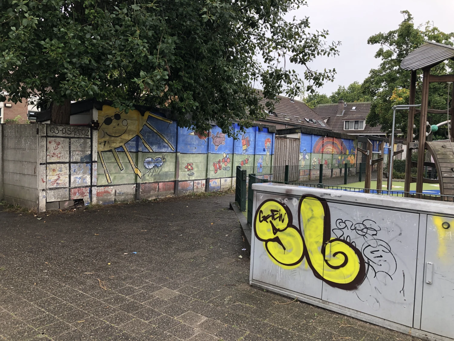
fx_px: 367
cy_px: 170
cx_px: 227
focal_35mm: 28
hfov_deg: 63.4
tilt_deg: -1.4
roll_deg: -1.2
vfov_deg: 49.7
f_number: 1.8
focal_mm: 4
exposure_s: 1/120
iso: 40
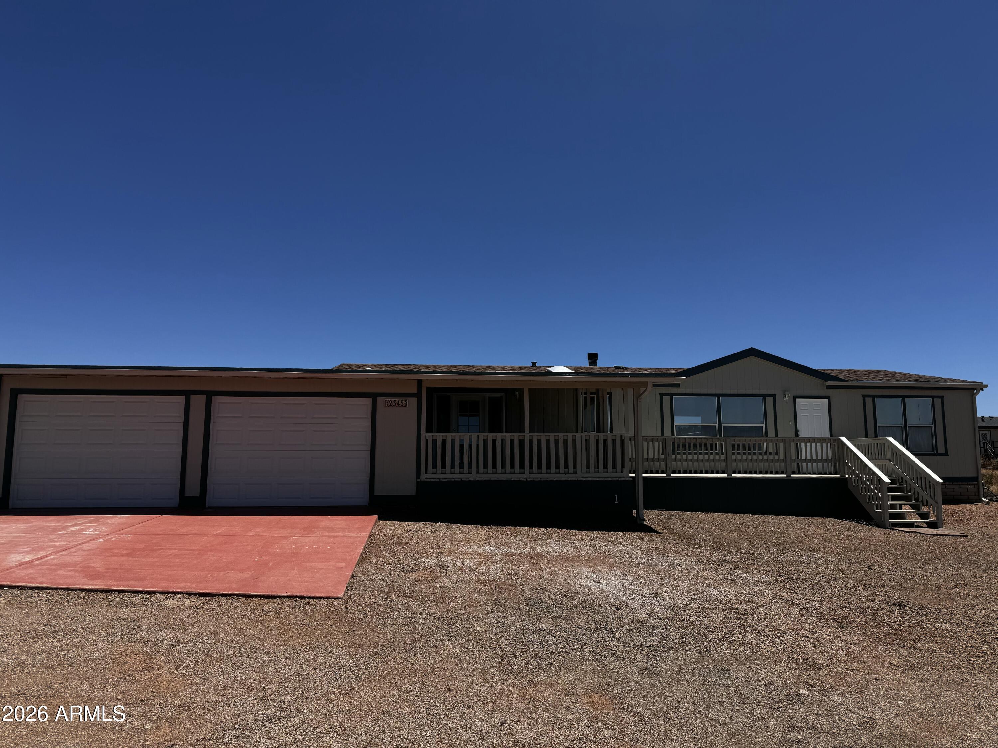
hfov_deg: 71.6
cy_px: 374
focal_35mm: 24
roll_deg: -0.7
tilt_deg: +6.4
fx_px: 692
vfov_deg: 56.8
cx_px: 499
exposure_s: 1/6410
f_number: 1.78
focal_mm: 6.76
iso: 80
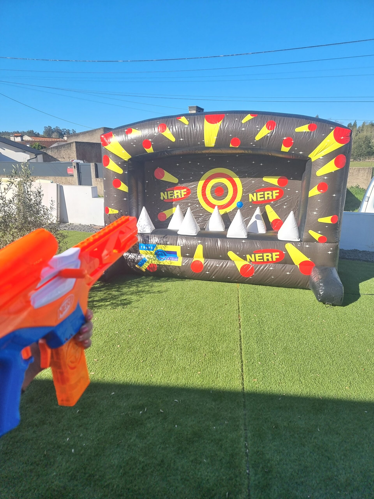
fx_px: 346
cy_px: 250
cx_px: 187
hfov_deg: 56.8
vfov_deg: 71.6
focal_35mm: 24
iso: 50
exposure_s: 1/1120
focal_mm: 6.7
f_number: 1.8
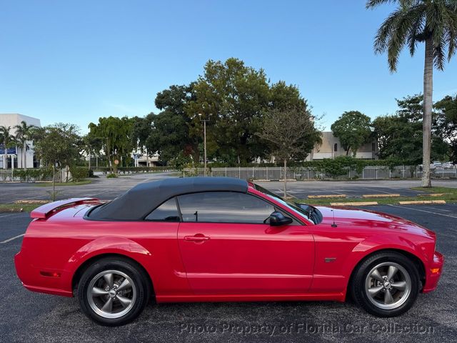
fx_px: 317
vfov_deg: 56.8
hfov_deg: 71.6
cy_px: 172
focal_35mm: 24
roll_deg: +1.0
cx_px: 228
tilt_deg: +1.4
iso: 80
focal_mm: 6.76
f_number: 1.78
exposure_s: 1/649
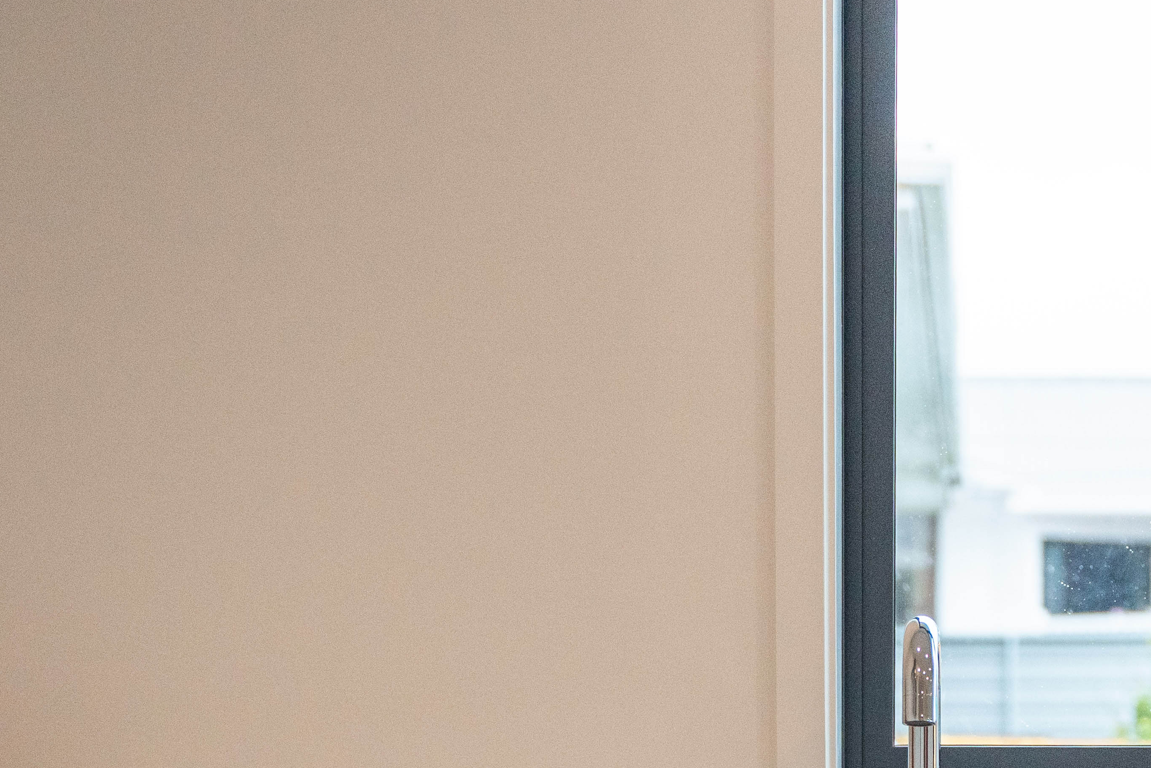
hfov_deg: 17.9
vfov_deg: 12.0
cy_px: 821
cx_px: 909
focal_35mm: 113
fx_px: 3615
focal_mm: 38.7
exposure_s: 1/800
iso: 1250
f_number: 2.8
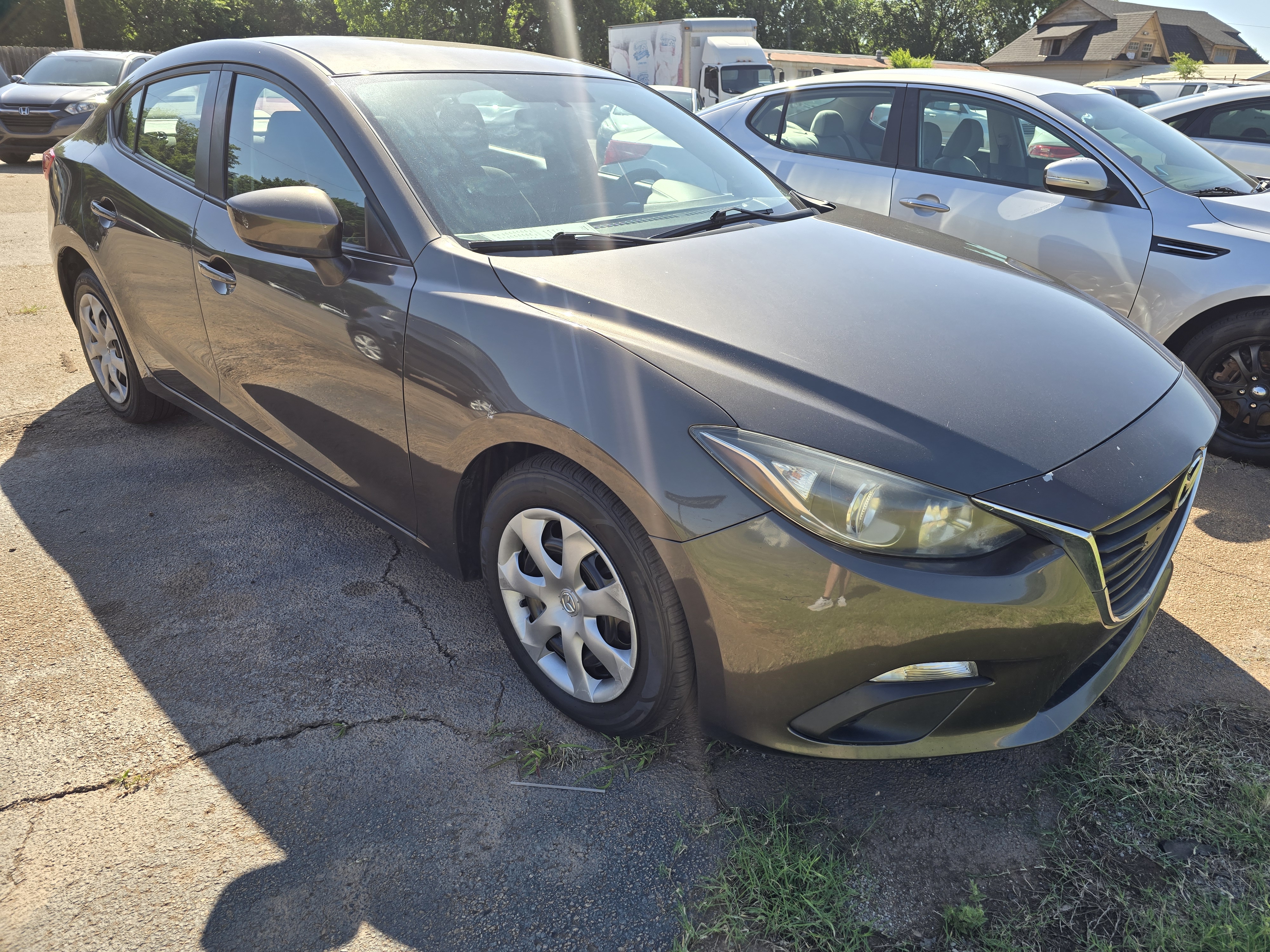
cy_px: 476
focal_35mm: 23
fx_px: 844
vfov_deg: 58.9
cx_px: 635
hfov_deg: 73.9
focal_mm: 6.3
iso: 12
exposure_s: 1/353
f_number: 1.7
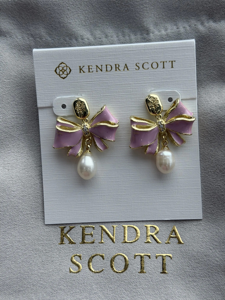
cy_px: 150
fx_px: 416
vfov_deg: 39.7
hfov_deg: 30.3
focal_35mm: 48
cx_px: 112
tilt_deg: -72.6
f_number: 1.78
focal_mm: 6.76
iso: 64
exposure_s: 1/379
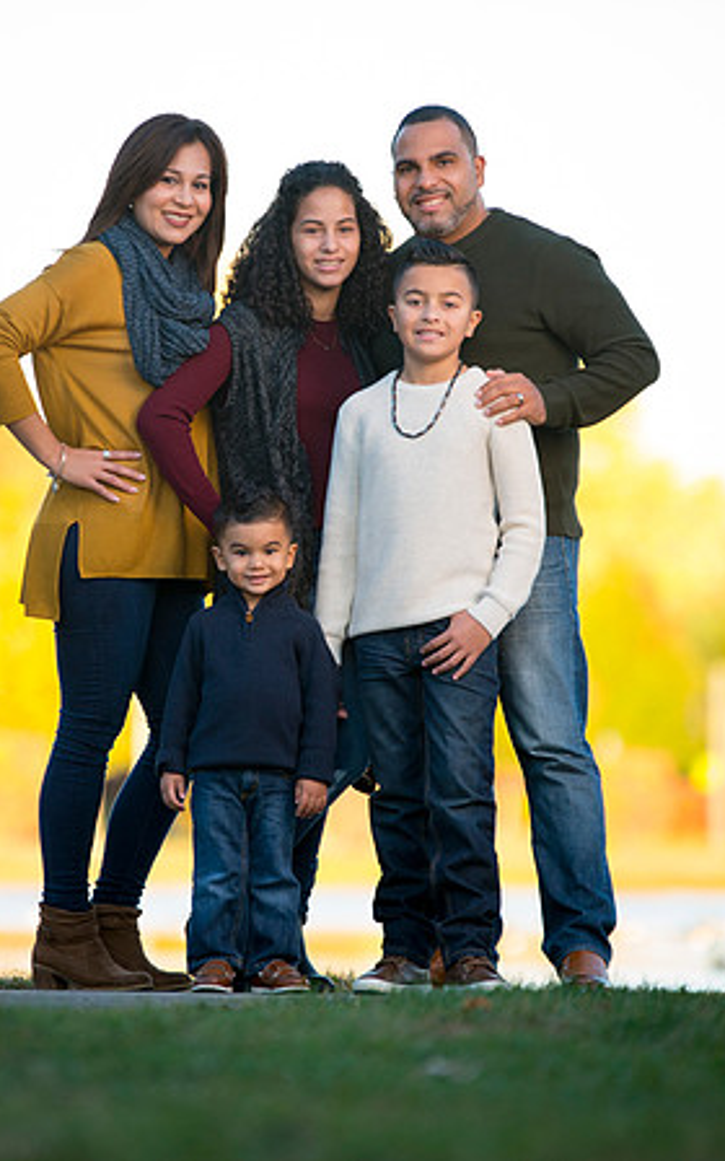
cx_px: 308
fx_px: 9705
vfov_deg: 6.8
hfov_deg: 4.3
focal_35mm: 307
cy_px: 580
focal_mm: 200
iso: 640
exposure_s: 1/500
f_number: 3.2
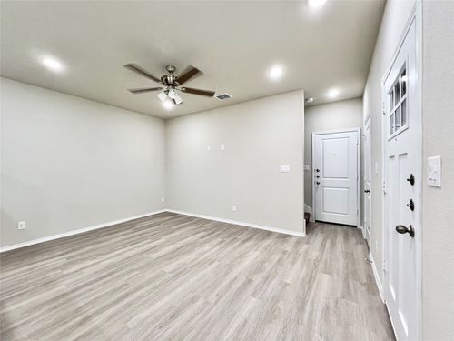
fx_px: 170
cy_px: 170
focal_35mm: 13
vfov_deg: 89.9
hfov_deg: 106.2
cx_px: 227
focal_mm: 1.57
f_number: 1.8
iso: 200
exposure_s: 1/120
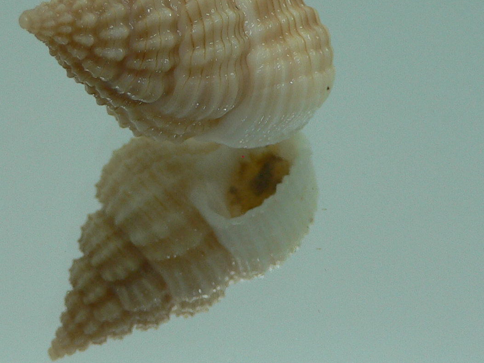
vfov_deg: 21.7
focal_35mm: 67
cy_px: 88
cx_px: 191
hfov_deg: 28.9
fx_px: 937
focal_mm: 4.6
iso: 80
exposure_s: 1/60
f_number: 2.8
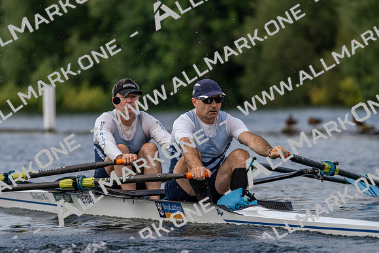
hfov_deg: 6.0
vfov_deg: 4.0
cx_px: 190
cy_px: 126
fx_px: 3591
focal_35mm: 341
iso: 320
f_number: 6.3
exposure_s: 1/1600
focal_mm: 341
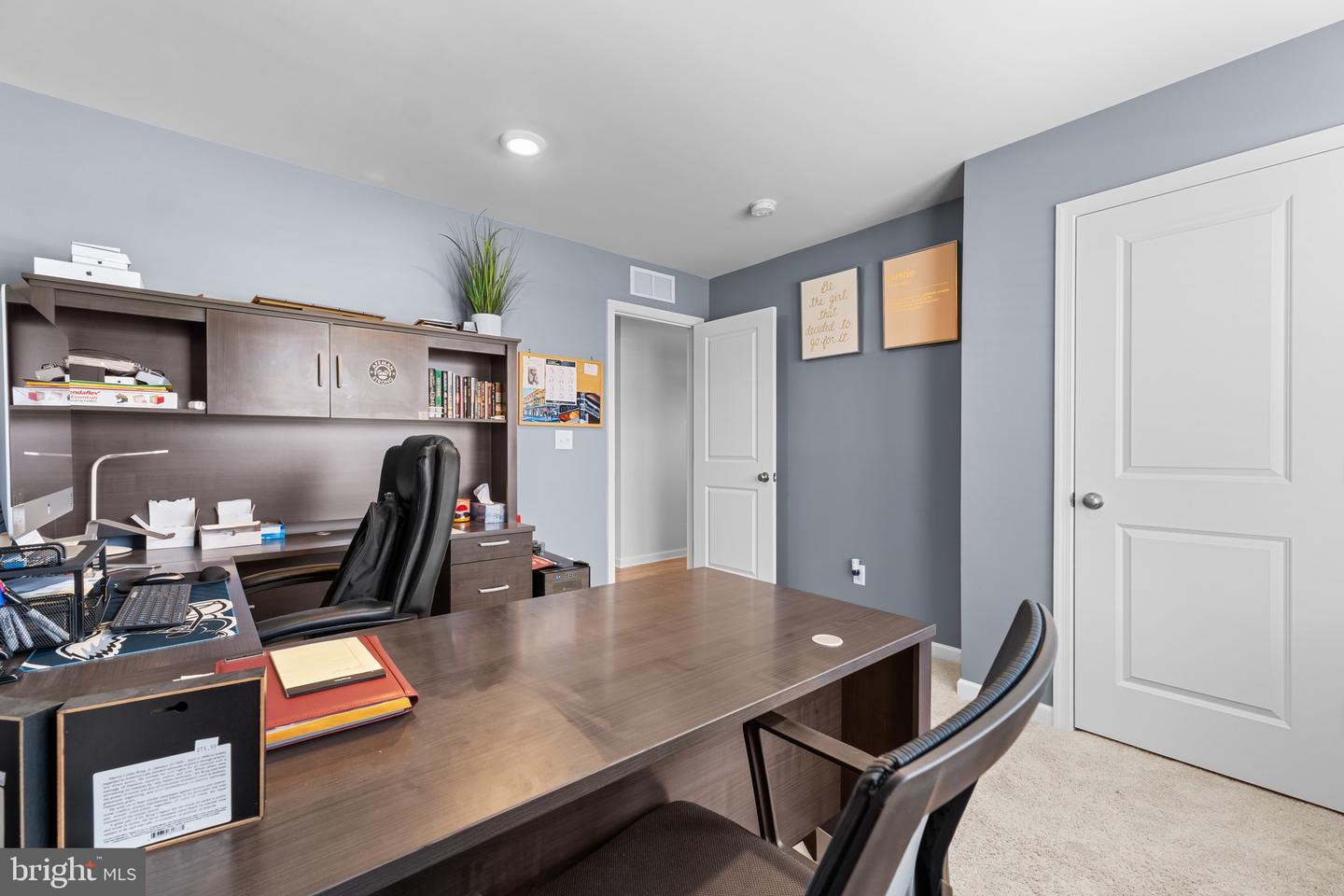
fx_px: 560
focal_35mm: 15
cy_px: 448
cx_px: 672
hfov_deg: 100.4
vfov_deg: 77.3
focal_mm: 10
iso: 200
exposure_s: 1
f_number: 7.1
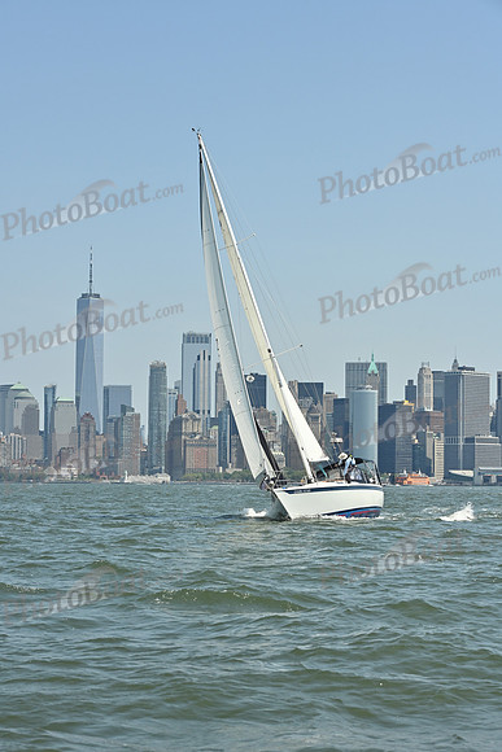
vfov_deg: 24.8
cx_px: 251
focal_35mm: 82
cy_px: 376
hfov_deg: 16.7
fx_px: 1714
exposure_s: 1/1250
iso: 320
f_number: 9
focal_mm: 82
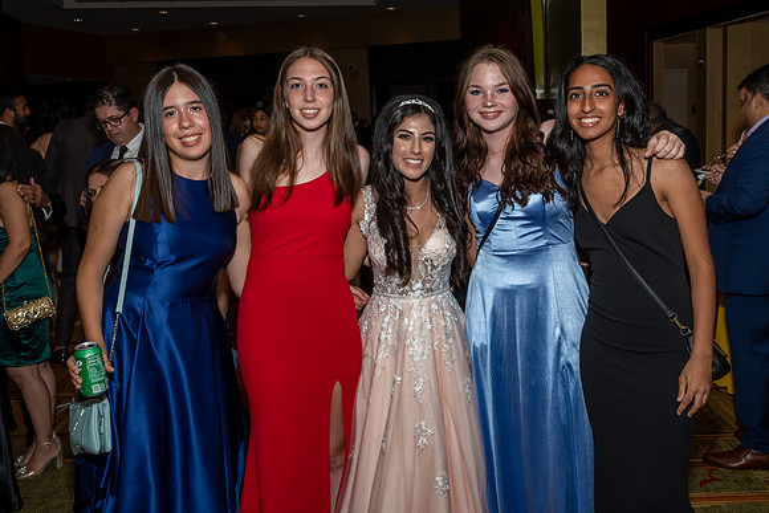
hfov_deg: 51.9
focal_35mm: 37
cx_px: 413
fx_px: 790
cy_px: 226
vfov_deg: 35.9
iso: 400
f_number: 8
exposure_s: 1/250
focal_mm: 22
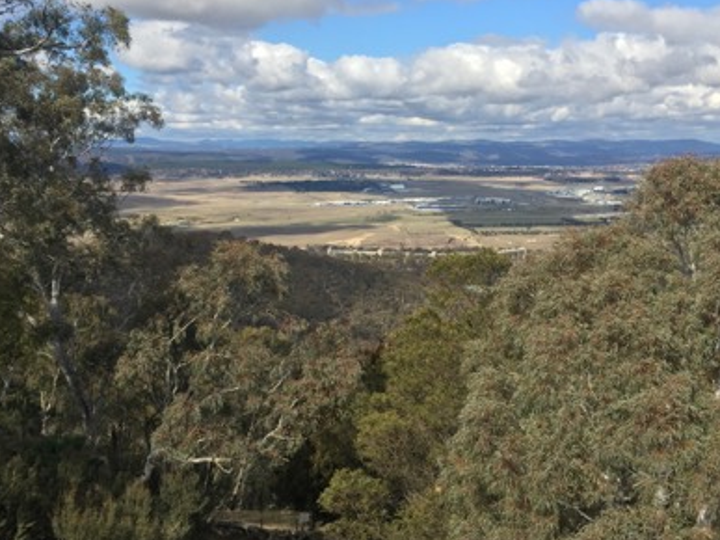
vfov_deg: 36.8
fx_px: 811
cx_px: 374
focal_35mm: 39
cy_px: 290
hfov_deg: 47.9
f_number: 2.2
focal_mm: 4.15
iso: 32
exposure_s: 1/2198
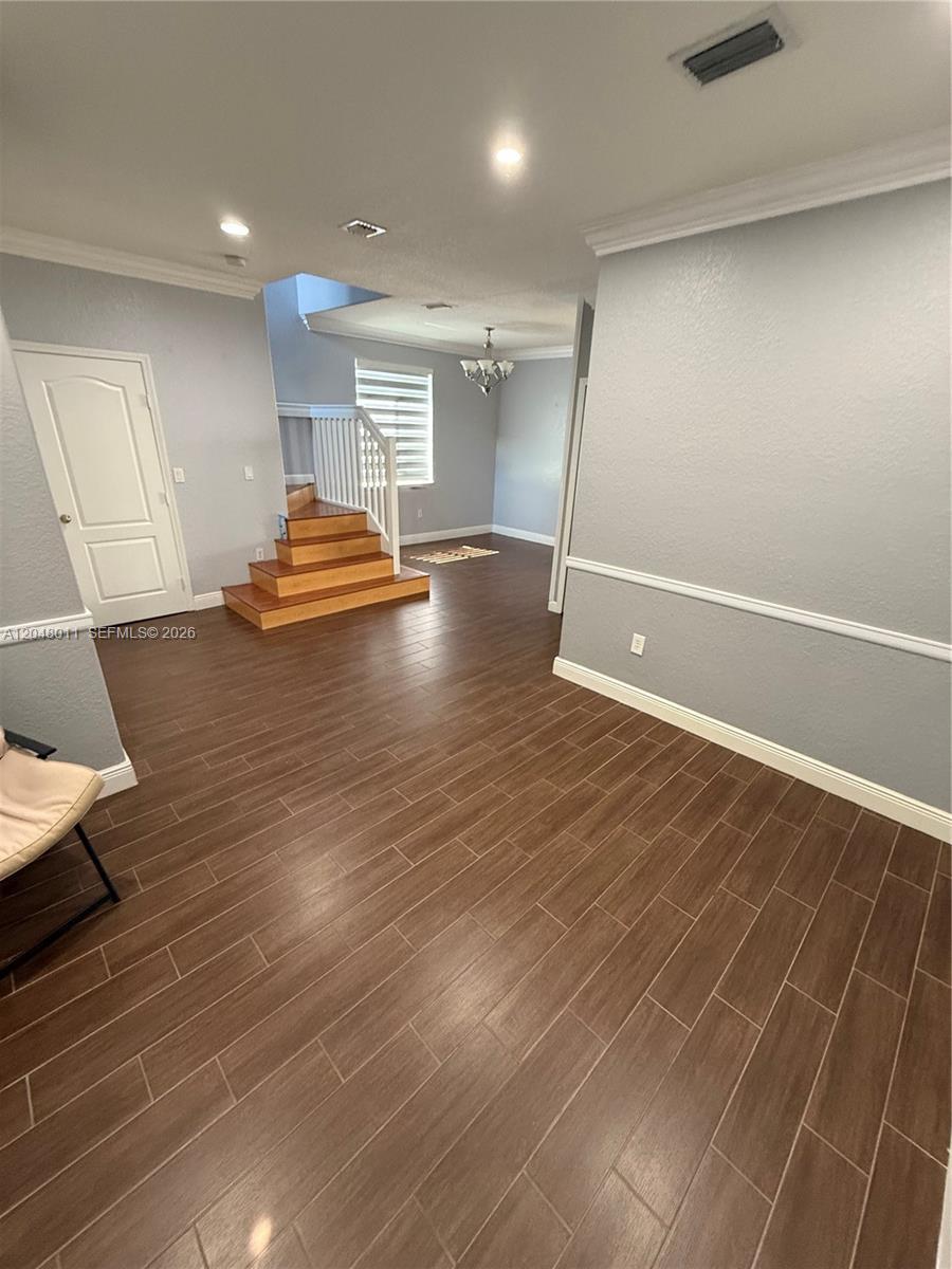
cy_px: 634
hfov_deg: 85.7
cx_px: 476
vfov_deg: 102.1
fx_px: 513
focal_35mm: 14
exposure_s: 1/60
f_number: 2.2
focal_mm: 2.22
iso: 400
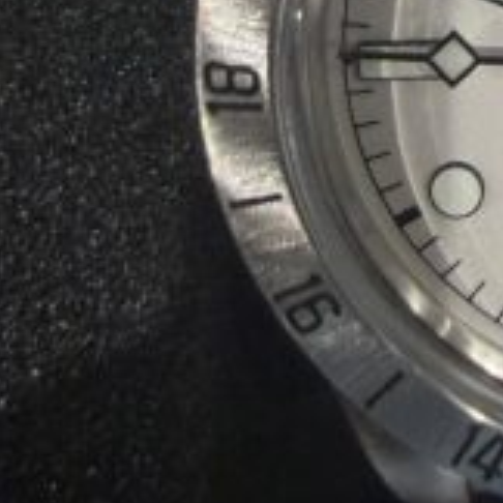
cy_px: -540
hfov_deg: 15.4
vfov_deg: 13.8
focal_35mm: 105
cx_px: 745
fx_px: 1726
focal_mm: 2.22
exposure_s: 1/120
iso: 125
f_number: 2.2
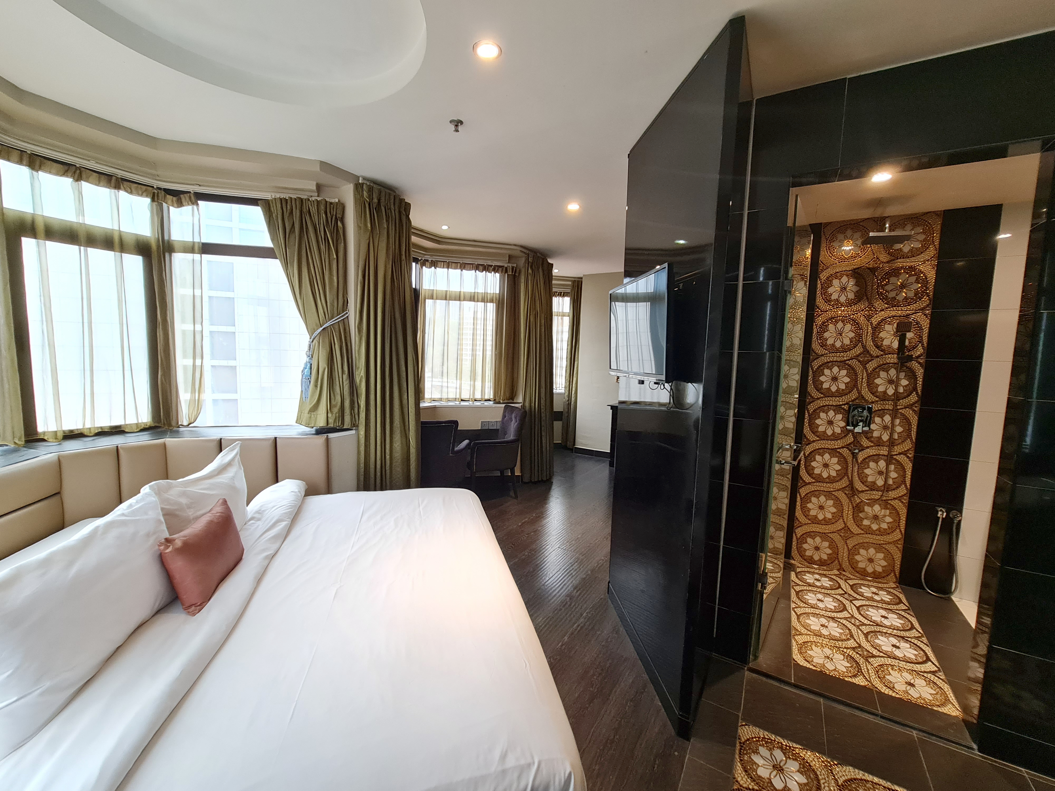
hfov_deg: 106.2
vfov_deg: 89.9
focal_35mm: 13
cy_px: 396
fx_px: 396
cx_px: 528
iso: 320
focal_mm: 2.2
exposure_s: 1/50
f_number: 2.2
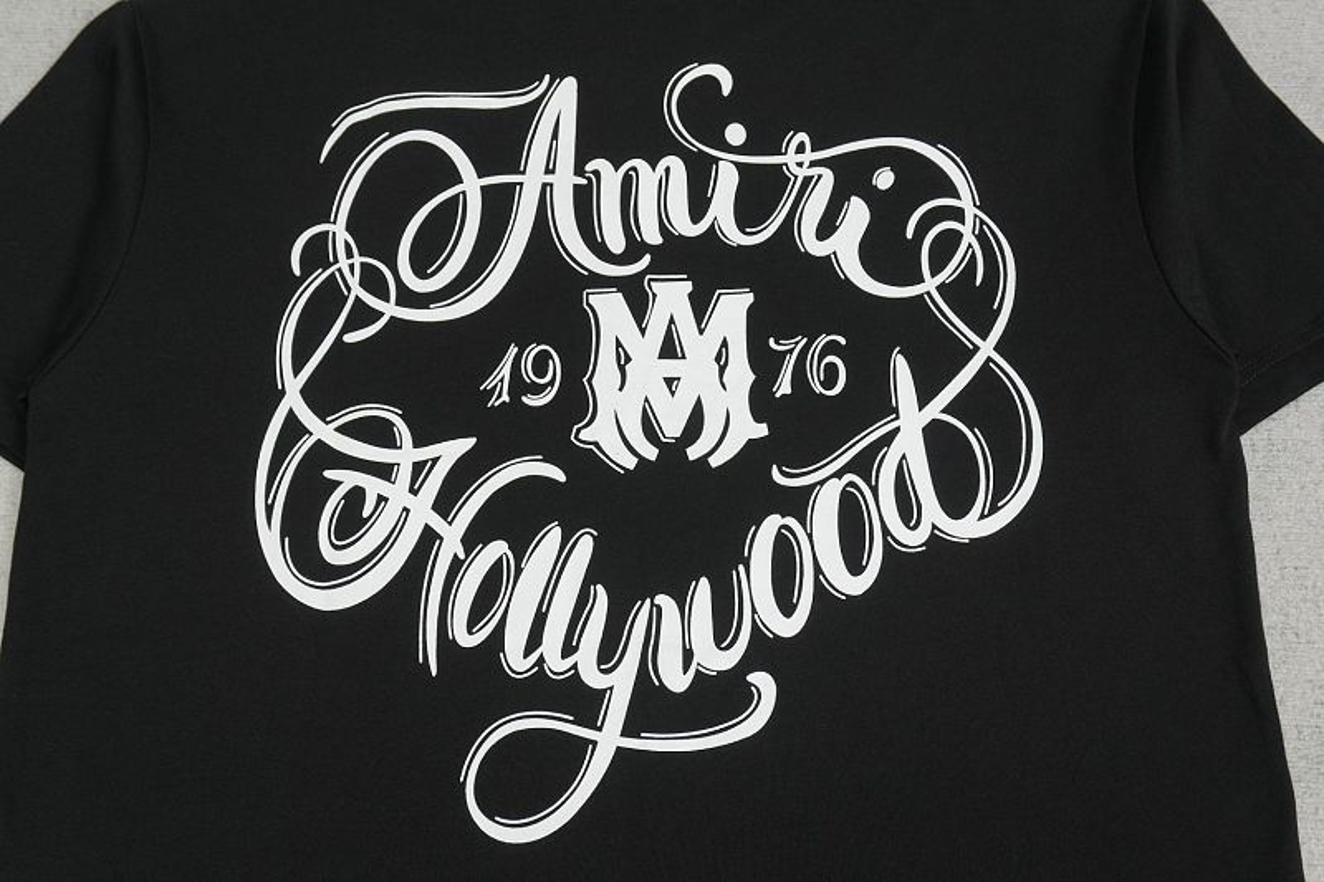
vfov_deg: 35.5
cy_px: 441
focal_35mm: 38
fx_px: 1379
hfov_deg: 51.3
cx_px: 662
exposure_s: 1/160
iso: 1000
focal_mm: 25
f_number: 8
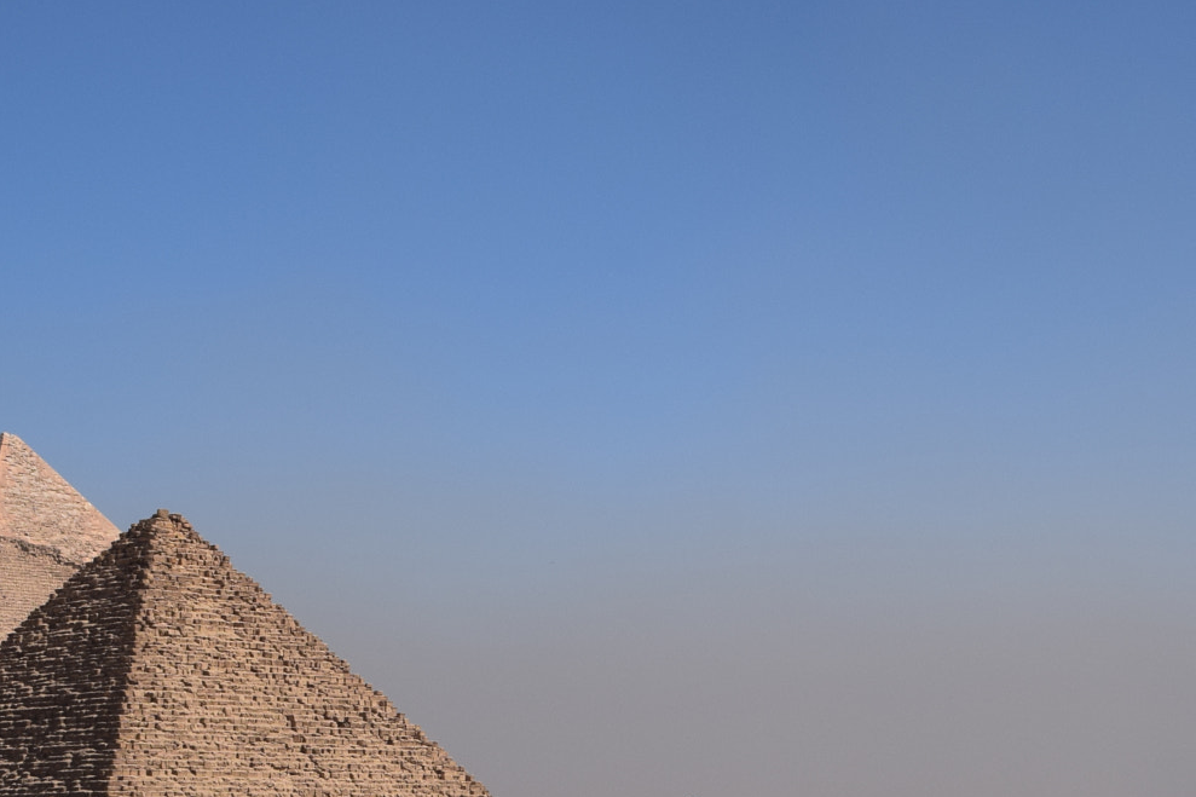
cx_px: 528
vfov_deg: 15.5
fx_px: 2890
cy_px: 755
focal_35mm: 87
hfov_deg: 23.4
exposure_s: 1/500
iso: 200
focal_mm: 28
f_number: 11
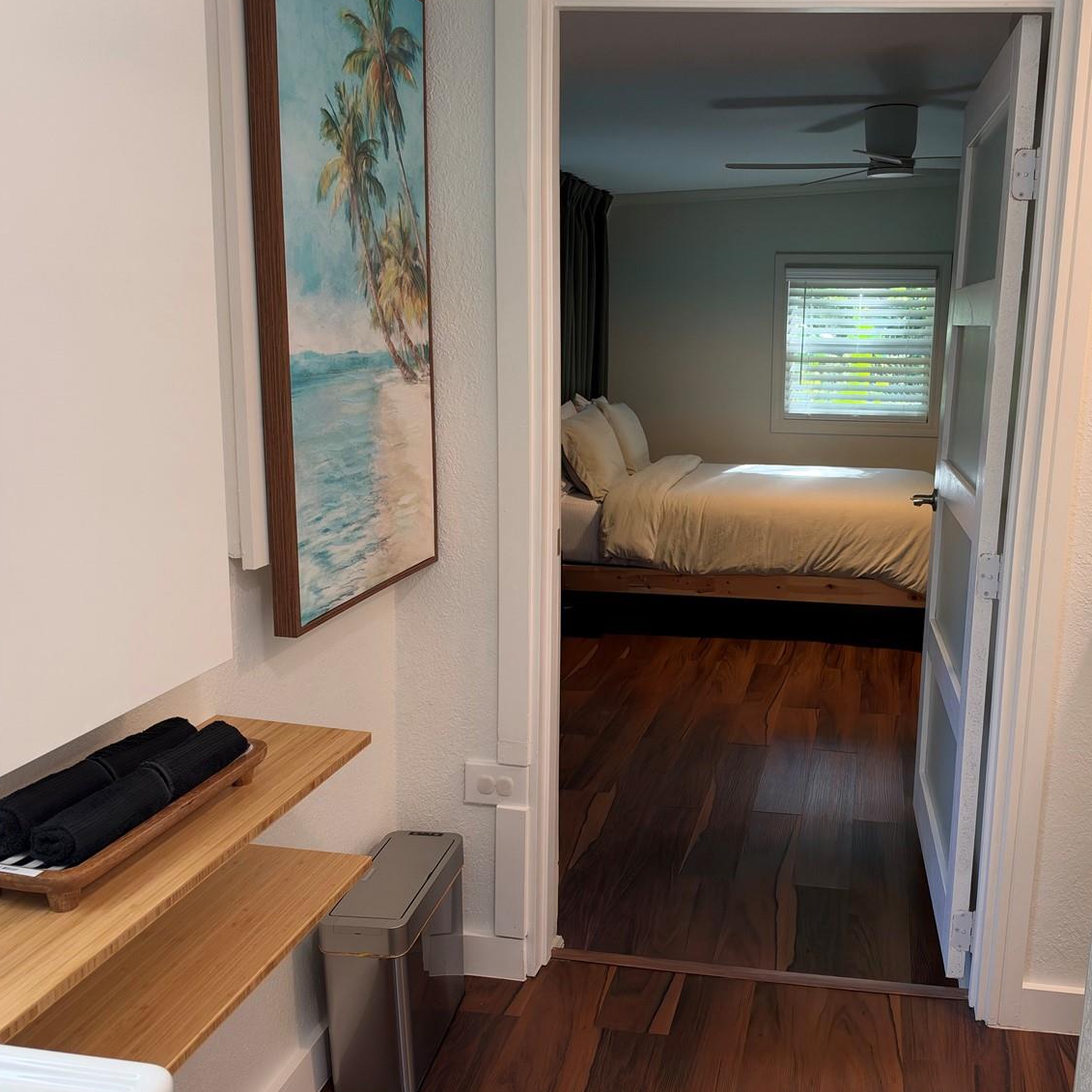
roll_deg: -1.5
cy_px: 519
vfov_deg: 54.0
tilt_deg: -11.0
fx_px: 1071
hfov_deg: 53.2
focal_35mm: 30
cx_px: 713
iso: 125
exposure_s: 1/120
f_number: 1.8
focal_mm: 6.93
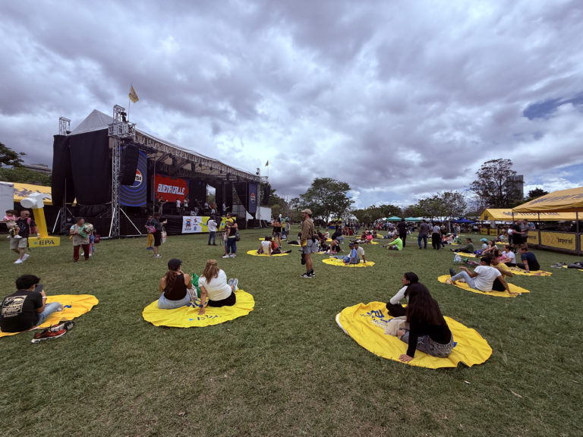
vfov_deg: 85.7
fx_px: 236
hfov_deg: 102.1
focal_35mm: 14
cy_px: 218
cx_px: 292
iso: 50
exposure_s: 1/4149
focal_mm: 2.22
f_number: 2.2
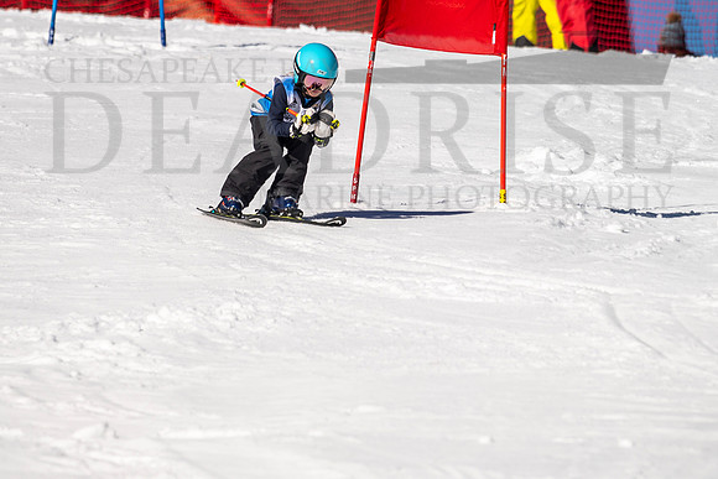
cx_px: 228
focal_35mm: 860
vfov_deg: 1.6
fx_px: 17155
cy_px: 164
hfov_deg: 2.4
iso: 200
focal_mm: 560
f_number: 8
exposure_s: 1/2000
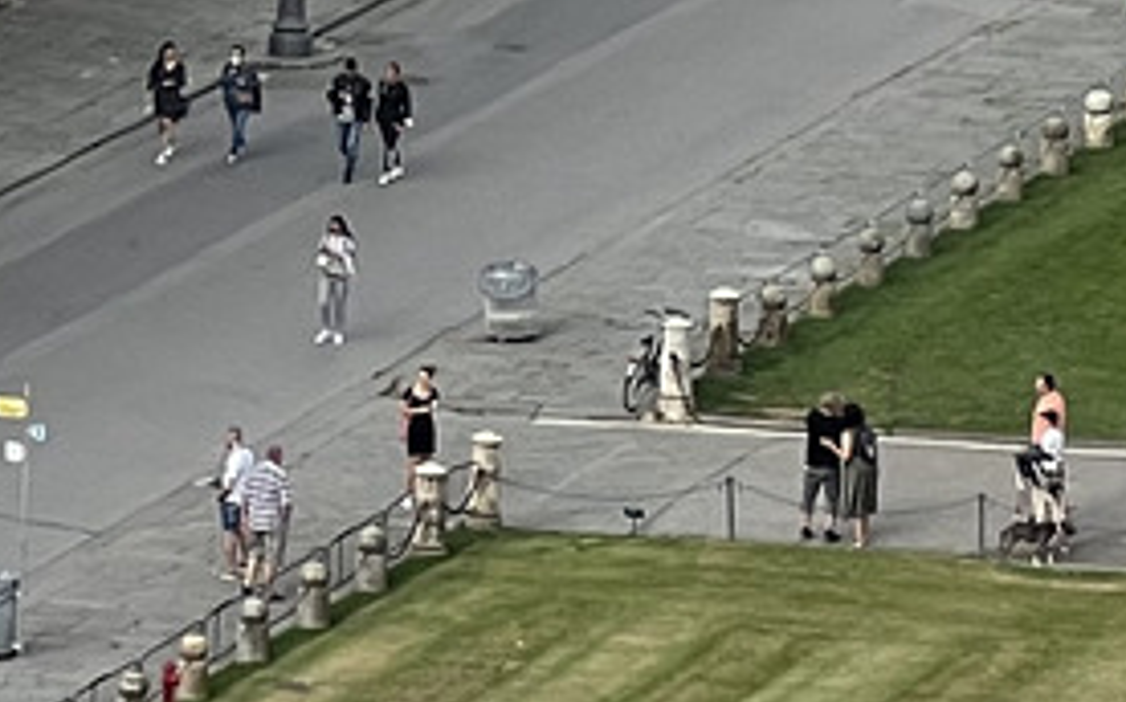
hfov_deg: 4.4
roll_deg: -1.8
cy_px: -1506
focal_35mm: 474
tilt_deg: -5.5
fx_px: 14534
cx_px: 265
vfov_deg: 2.7
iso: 32
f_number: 2.8
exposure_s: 1/523
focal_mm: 9
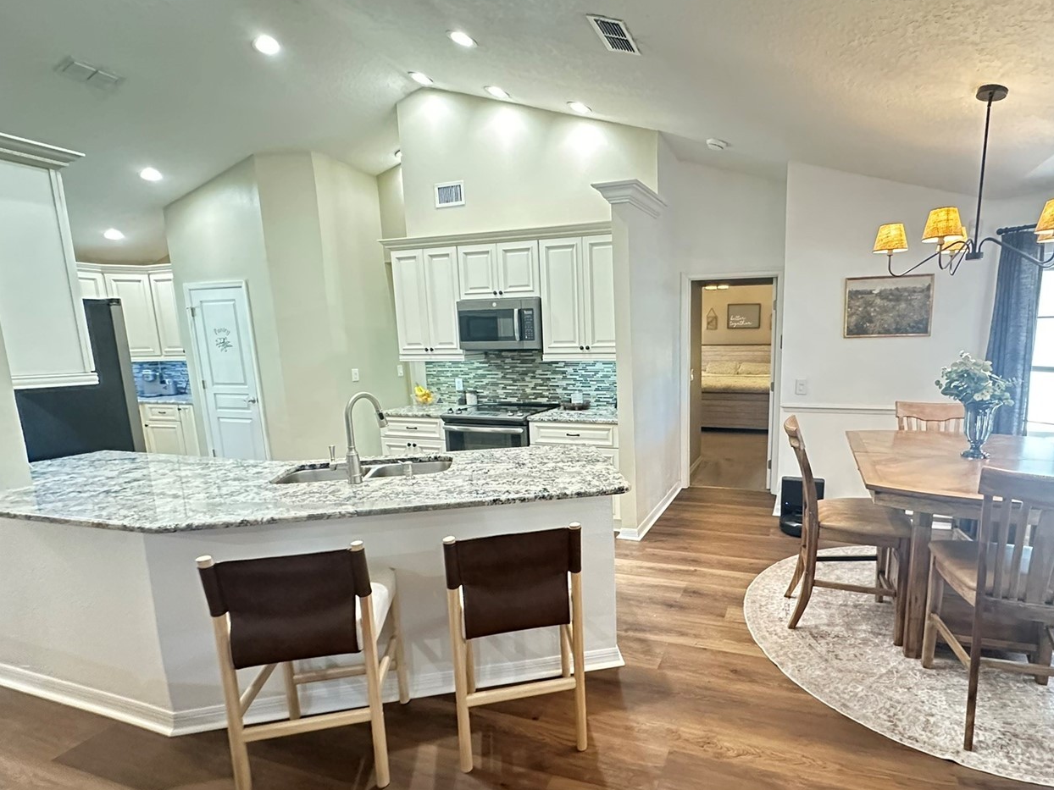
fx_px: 548
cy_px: 428
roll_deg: +0.3
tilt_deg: -9.0
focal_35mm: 18
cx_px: 636
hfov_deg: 86.6
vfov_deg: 71.5
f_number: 2.2
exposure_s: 1/60
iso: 1250
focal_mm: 2.22
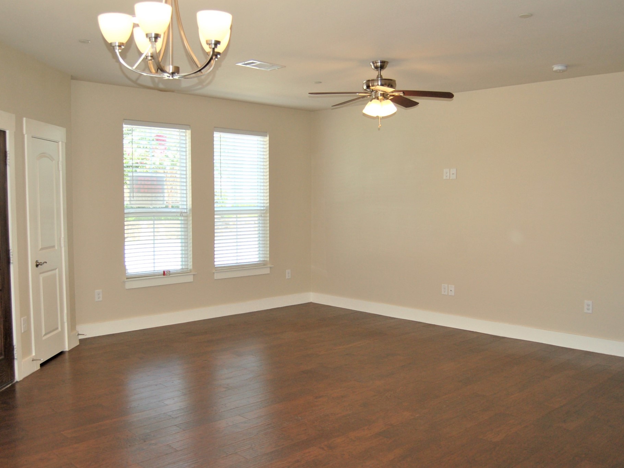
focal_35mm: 31
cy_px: 237
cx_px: 323
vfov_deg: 45.4
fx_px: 559
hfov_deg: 58.3
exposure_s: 1/125
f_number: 3.5
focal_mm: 18
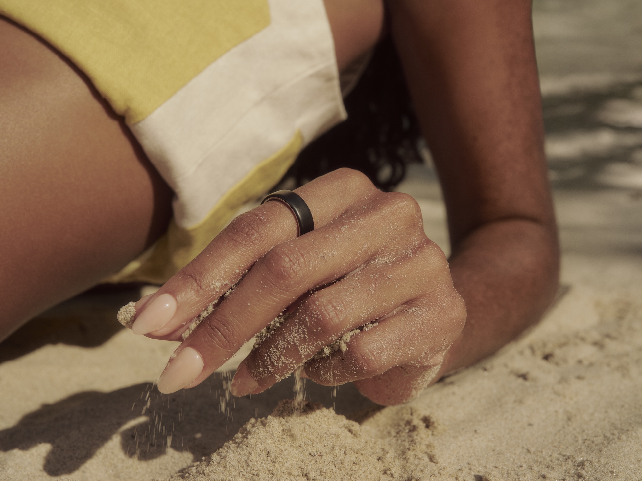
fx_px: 798
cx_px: 323
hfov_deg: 43.8
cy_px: 238
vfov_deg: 33.6
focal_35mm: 43
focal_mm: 52.9
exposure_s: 1/250
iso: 320
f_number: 11
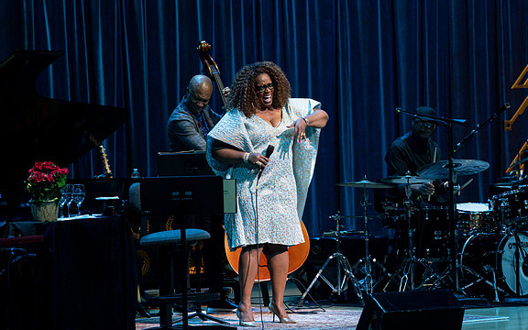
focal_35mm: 199
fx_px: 2864
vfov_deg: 6.6
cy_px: 165
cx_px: 264
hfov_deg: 10.5
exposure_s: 1/250
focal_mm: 194
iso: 2500
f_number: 6.3
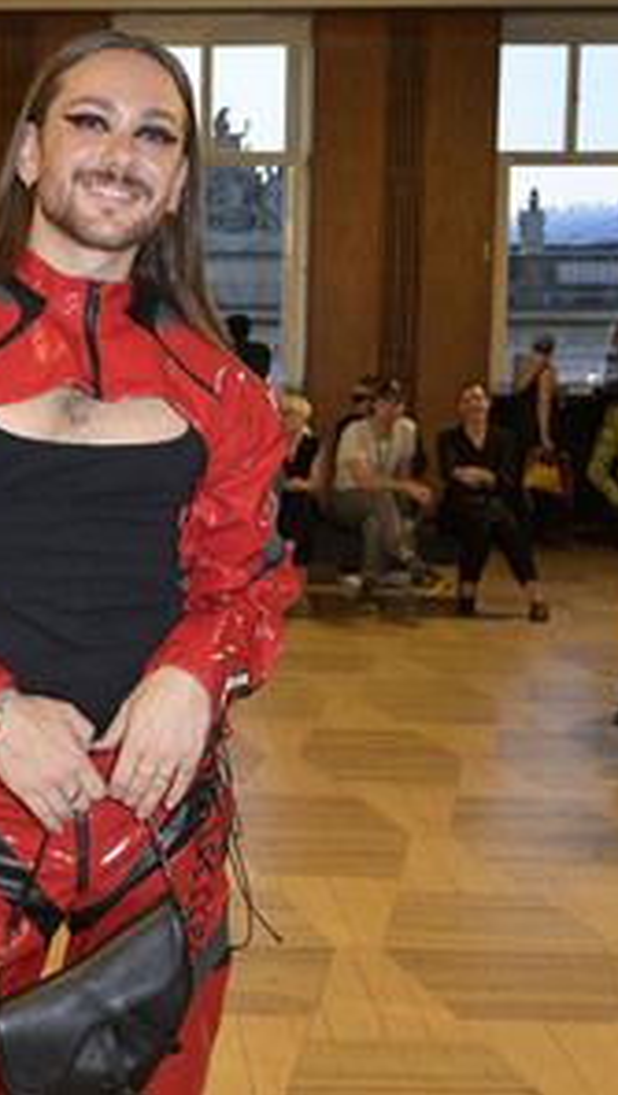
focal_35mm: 51
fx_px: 1482
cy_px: 544
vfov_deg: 40.6
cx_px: 76
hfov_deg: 23.0
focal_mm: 32
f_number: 5.6
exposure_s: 1/200
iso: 1250
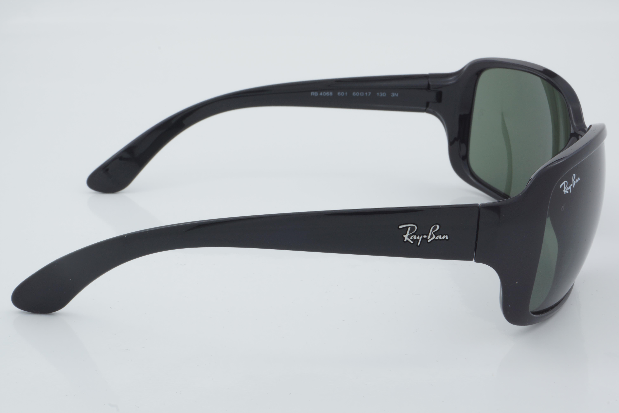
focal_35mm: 68
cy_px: 206
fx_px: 1161
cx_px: 310
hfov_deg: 29.9
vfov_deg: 20.2
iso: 100
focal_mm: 45
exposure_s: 1/4
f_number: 32
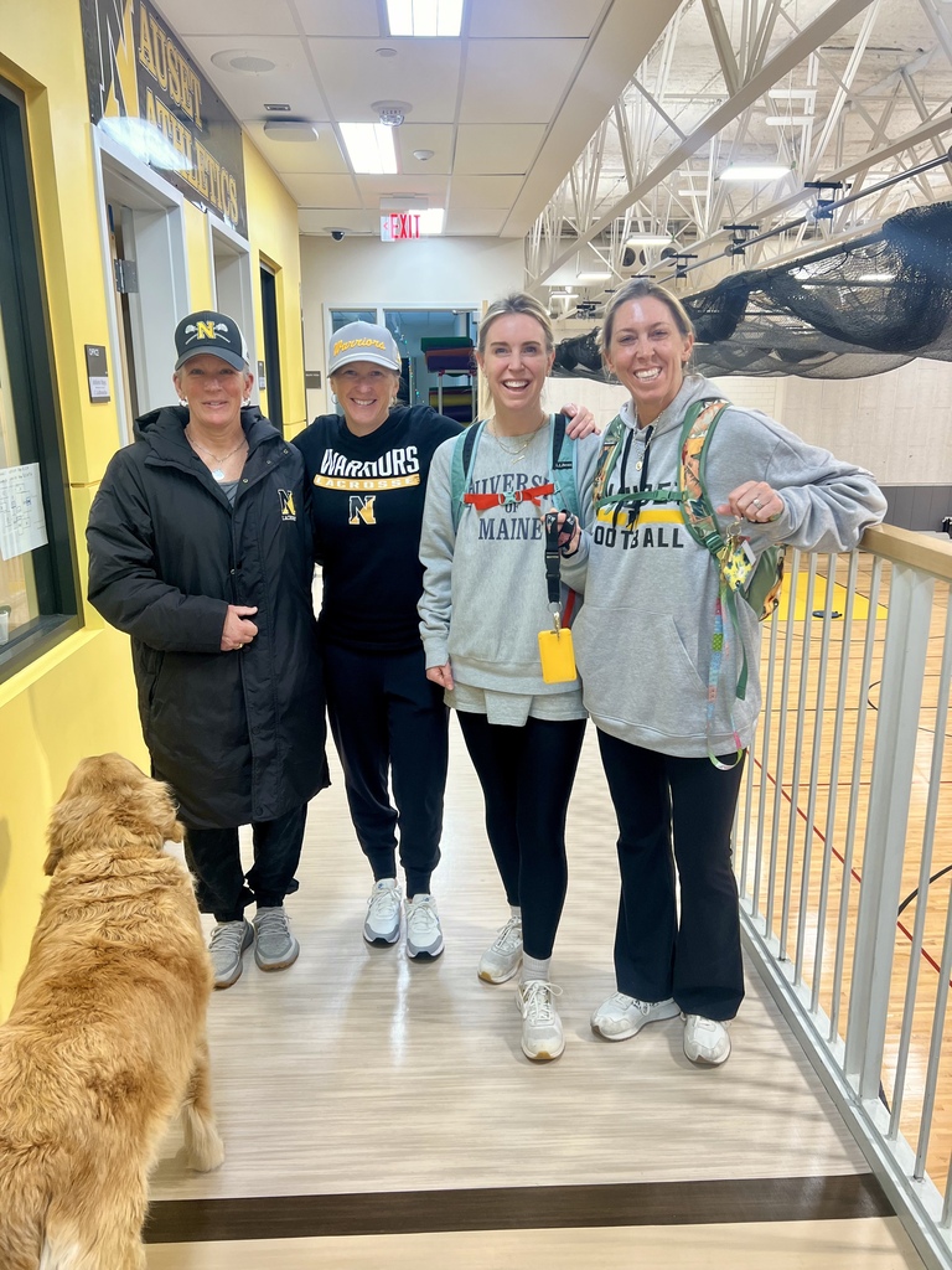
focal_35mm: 26
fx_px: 953
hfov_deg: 53.1
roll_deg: +0.9
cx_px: 476
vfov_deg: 67.3
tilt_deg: -12.8
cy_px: 635
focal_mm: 5.7
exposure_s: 1/120
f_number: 1.5
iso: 80
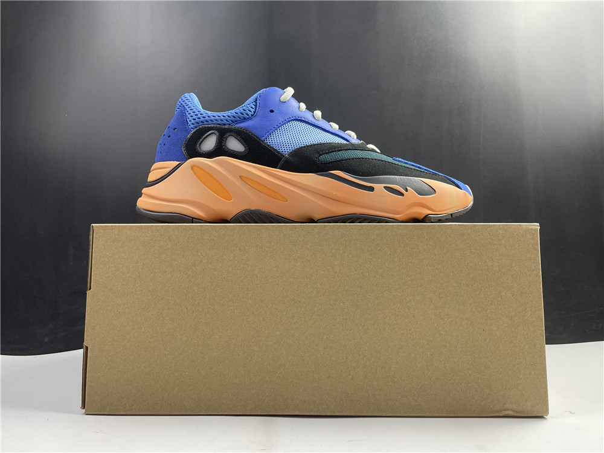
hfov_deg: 67.3
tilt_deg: +7.5
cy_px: 226
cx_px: 302
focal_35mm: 26
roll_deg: +1.4
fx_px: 454
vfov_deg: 53.1
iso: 125
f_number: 1.6
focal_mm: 4.2
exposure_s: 1/100
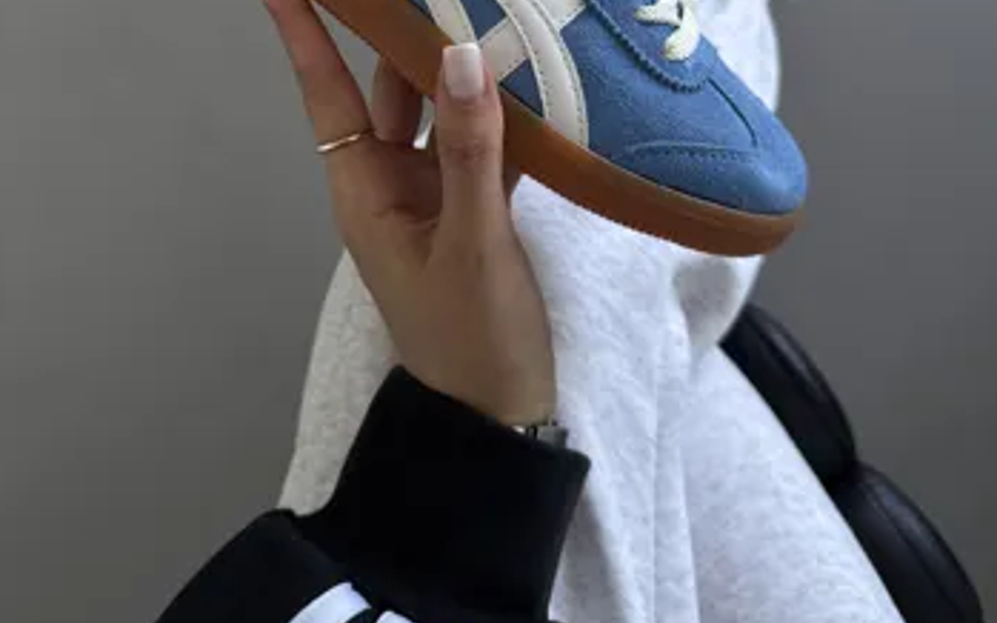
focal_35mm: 35
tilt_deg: -71.7
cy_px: 49
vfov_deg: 34.1
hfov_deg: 55.3
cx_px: 508
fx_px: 951
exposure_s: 1/177
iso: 64
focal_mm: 6.76
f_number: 1.78
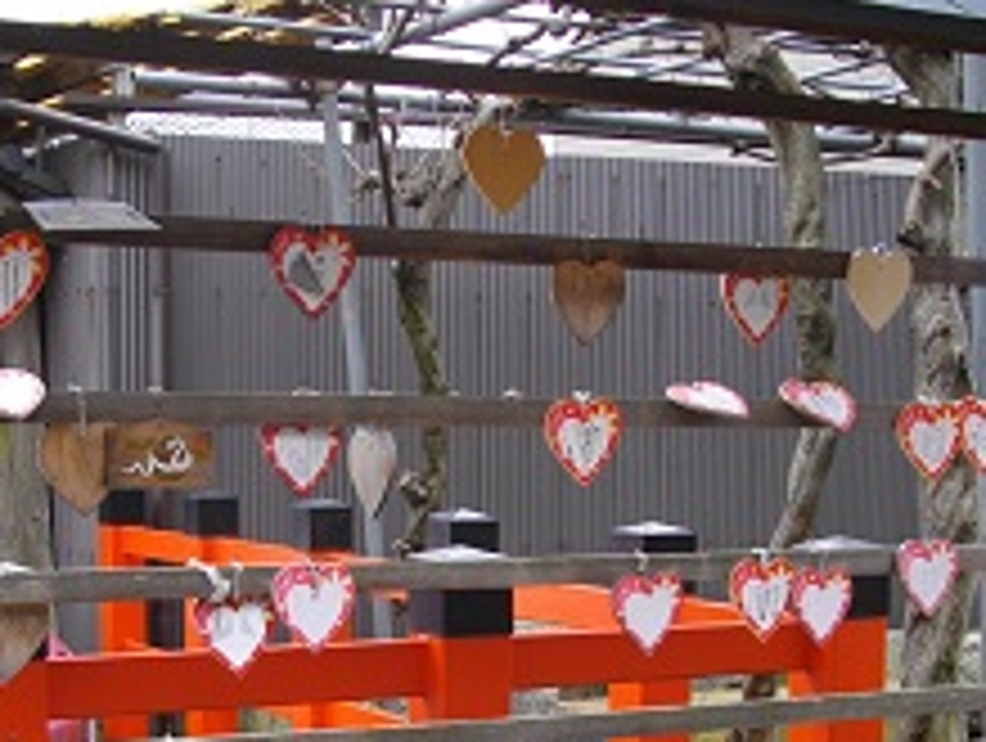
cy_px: 648
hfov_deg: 27.3
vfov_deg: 20.4
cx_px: 403
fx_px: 2026
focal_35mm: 71
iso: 100
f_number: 3.2
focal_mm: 7.1
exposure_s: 1/200
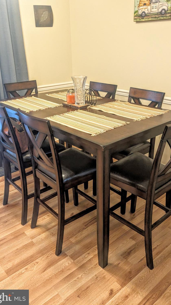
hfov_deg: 38.9
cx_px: 95
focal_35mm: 30
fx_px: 242
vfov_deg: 64.3
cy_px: 151
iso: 443
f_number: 1.73
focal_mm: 4.38
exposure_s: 1/60
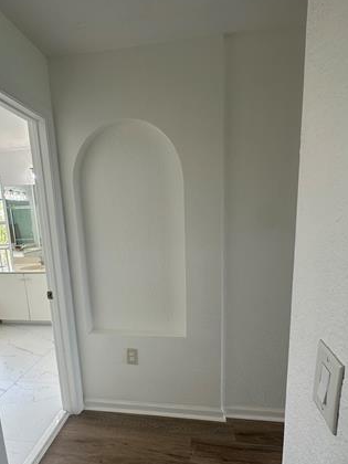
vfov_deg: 81.3
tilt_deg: -9.9
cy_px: 264
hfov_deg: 65.8
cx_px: 158
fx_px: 268
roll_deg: +3.0
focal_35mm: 20
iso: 50
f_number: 2.2
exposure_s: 1/120
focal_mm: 2.22
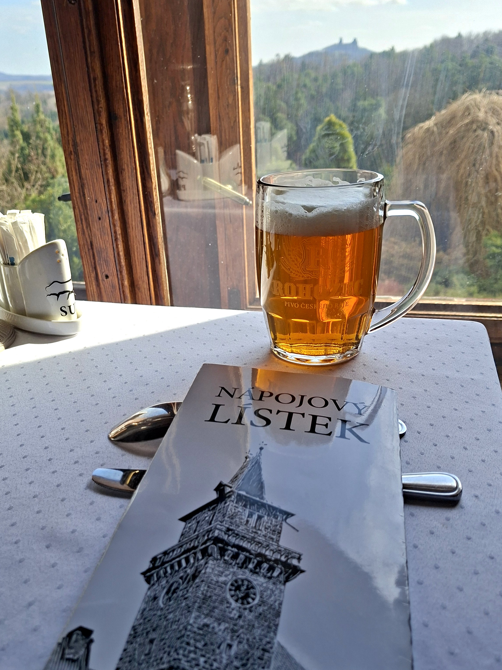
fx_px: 580
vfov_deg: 59.9
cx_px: 232
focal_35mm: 30
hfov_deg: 46.8
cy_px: 365
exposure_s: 1/1250
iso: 50
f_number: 1.8
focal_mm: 5.54
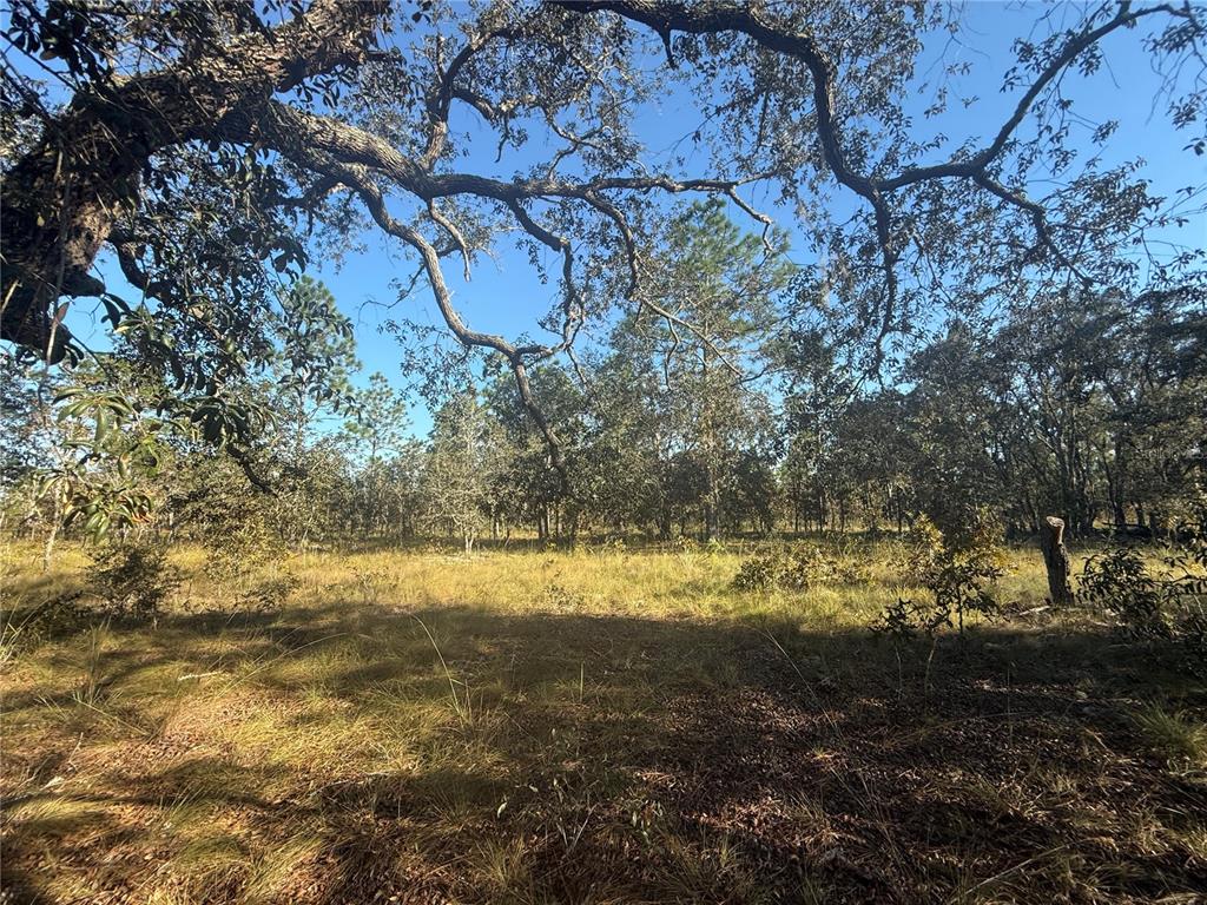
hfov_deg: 102.1
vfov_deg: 85.7
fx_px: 488
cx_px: 604
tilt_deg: +7.5
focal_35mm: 14
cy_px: 452
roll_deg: +1.1
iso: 50
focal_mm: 2.22
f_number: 2.2
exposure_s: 1/631
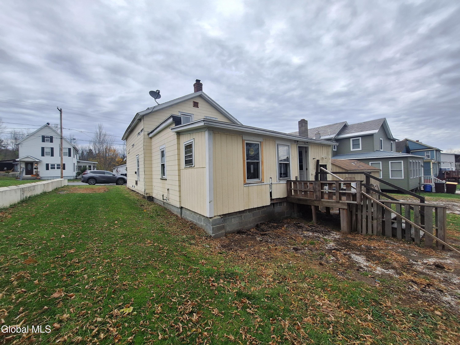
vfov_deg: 89.9
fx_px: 173
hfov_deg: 106.2
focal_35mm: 13
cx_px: 230
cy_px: 172
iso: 40
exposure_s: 1/1078
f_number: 2.2
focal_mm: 1.74
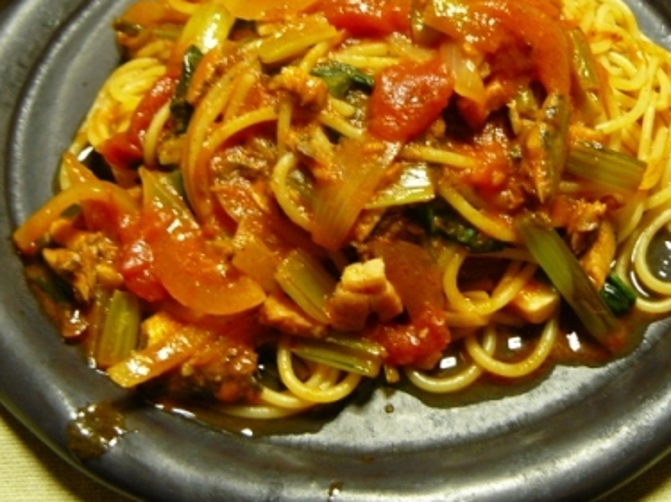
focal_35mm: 48
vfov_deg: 30.1
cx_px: 361
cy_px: 187
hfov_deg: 39.6
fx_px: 930
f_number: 2.8
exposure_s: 1/5
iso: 200
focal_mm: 6
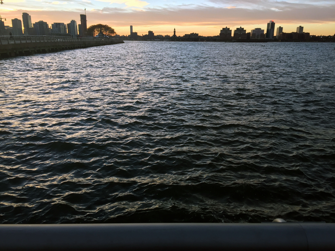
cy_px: 126
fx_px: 281
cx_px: 168
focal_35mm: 29
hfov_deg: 61.7
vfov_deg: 48.2
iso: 50
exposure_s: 1/120
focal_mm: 4.15
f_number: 2.2
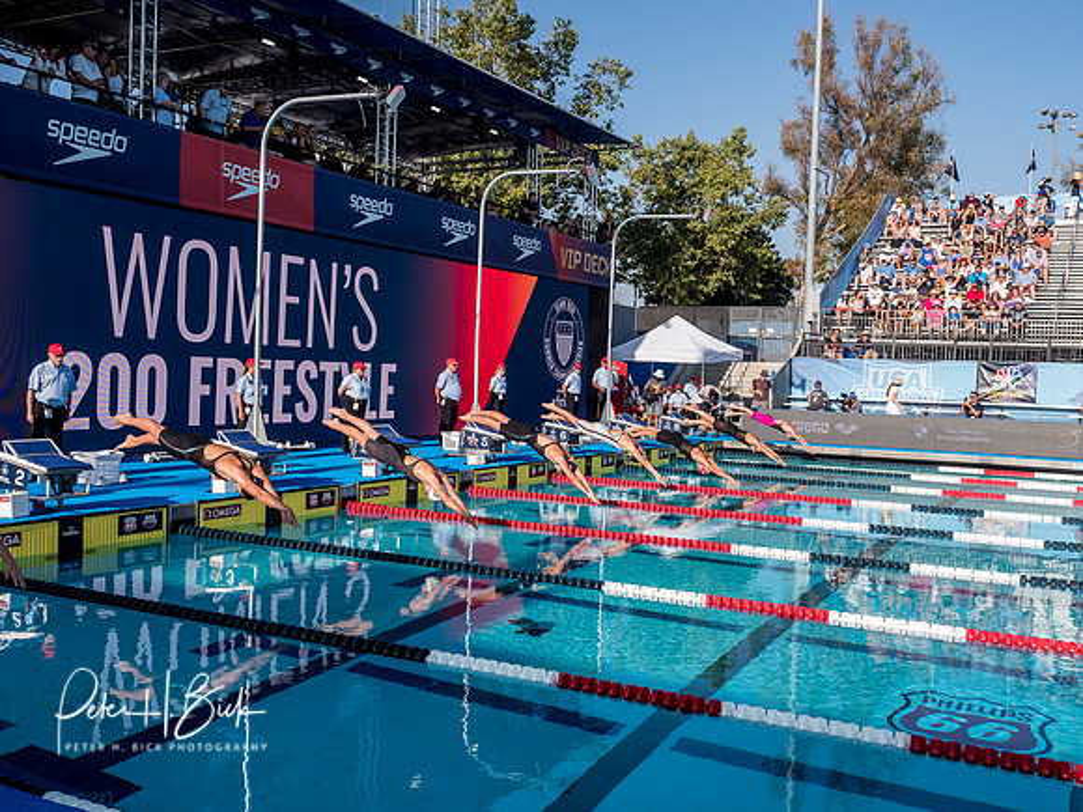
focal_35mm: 35
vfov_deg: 40.9
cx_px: 542
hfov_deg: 52.9
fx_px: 1088
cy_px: 406
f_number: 6.3
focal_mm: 17
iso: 400
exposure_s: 1/1250
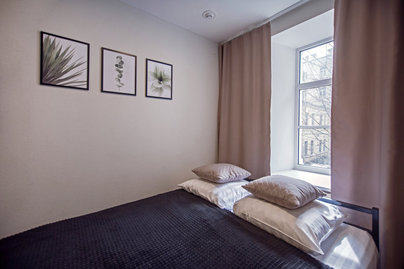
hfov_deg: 100.4
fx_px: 168
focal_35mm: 15
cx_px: 202
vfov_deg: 77.3
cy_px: 134
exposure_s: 1/80
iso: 400
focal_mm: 15
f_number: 5.6
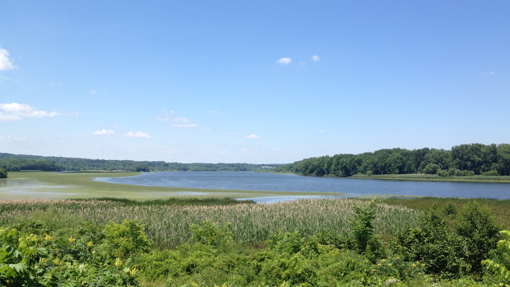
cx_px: 257
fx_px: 527
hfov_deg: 51.6
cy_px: 187
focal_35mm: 39
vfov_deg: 30.2
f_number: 2.4
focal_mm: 4.28
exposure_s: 1/1284
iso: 50
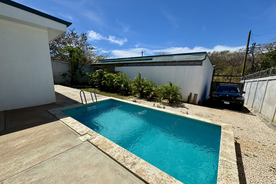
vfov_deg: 77.3
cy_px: 94
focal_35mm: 15
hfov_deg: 100.4
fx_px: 115
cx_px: 138
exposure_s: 1/2985
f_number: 2.2
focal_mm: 2.2
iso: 50
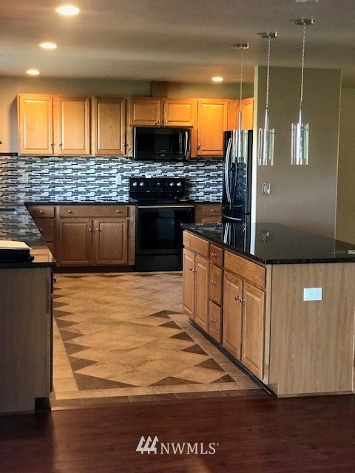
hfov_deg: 25.7
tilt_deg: -7.5
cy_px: 236
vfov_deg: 33.8
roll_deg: -1.5
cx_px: 178
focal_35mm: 57
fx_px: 779
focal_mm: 6.6
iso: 400
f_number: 2.8
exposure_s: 1/60
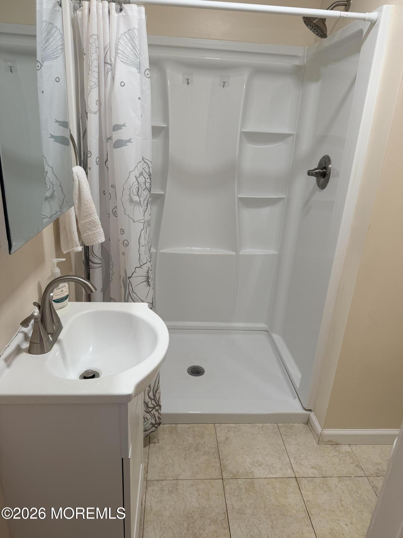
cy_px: 269
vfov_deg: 71.6
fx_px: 373
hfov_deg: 56.8
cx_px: 202
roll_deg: -3.5
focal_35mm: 24
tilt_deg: -21.0
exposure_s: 1/60
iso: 125
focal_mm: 6.76
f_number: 1.78
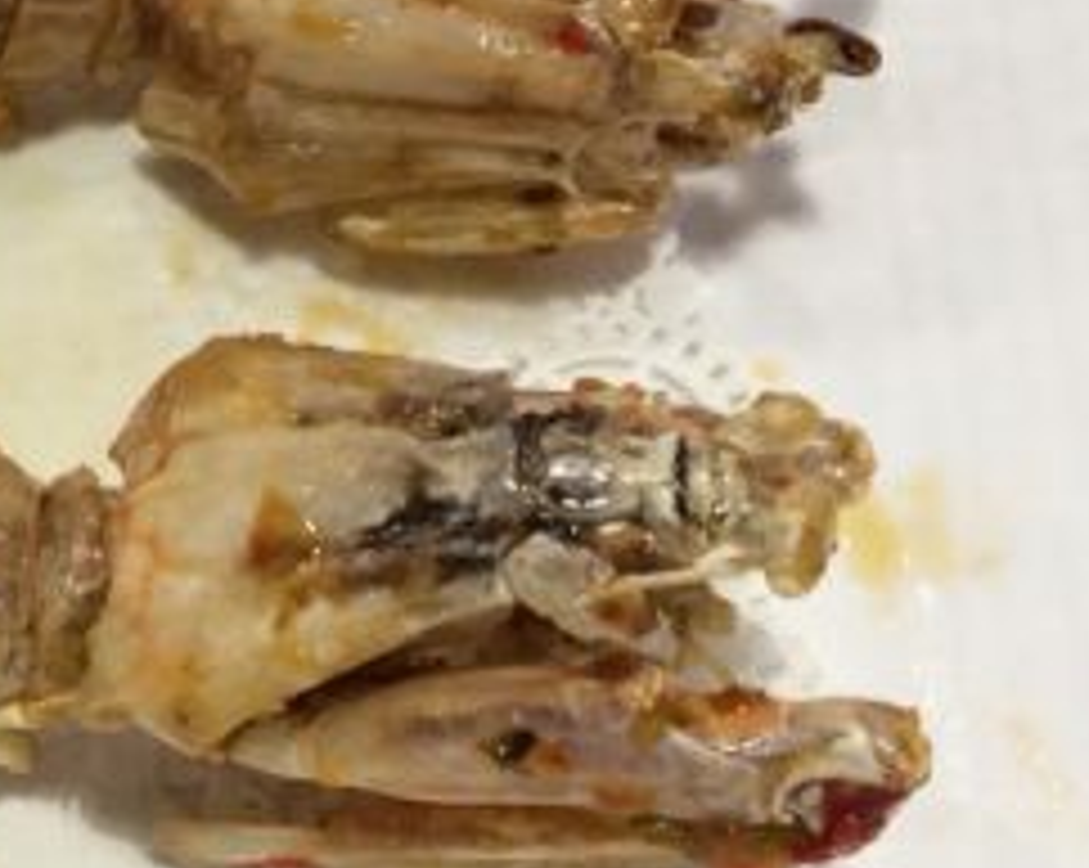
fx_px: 2640
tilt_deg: -55.5
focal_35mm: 82
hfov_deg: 21.3
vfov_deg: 18.3
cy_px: 47
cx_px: -288
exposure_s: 1/33
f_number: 2.2
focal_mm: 4.15
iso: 40
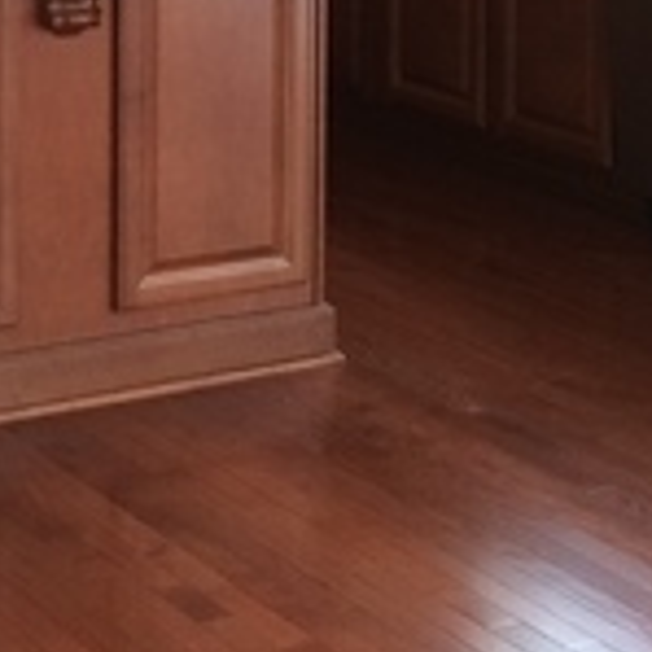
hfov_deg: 14.5
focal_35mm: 119
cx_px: 50
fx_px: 2536
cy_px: -319
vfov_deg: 13.8
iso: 100
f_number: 2.2
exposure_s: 1/30
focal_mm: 4.12
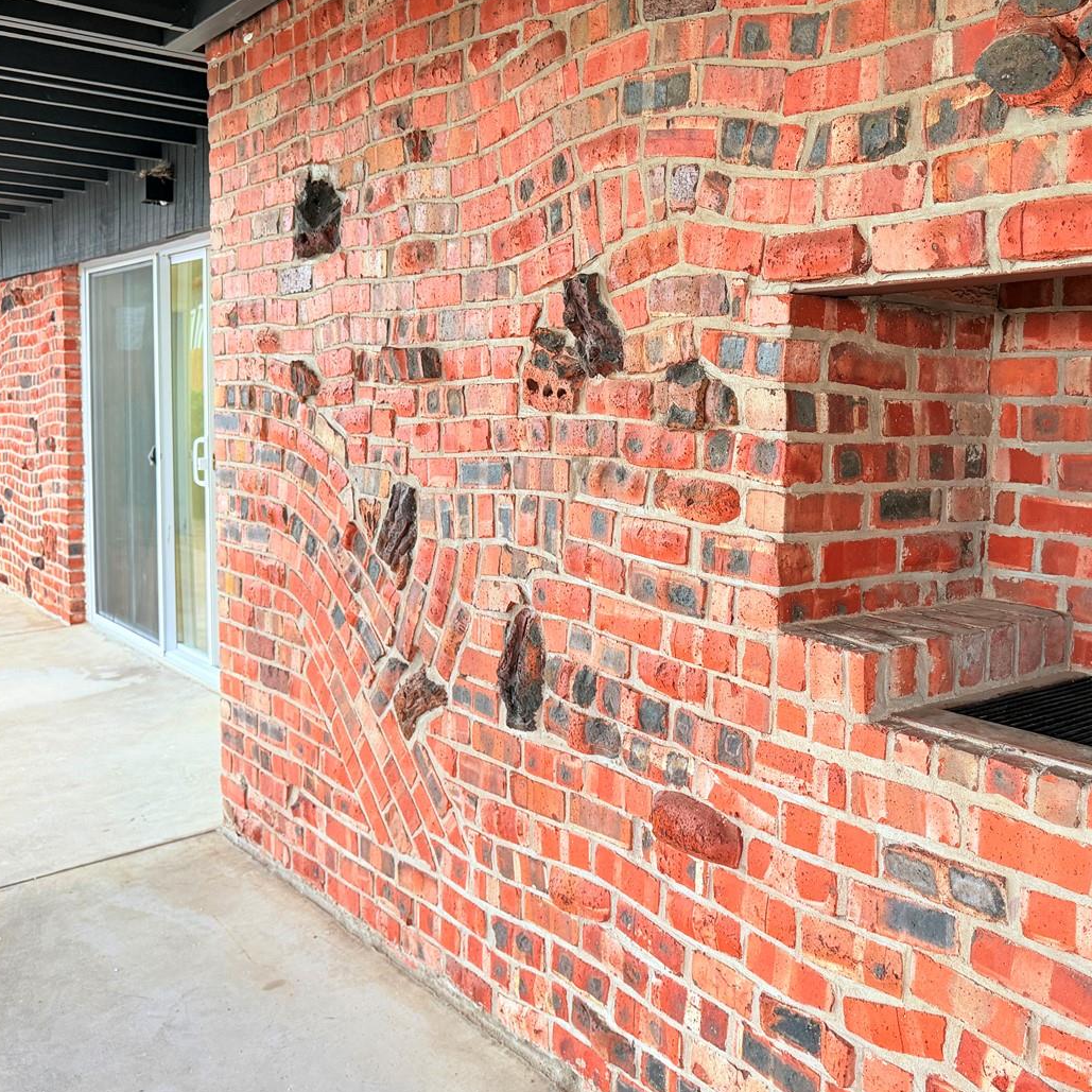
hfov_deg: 49.1
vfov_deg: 49.7
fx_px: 1178
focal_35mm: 33
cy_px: 496
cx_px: 701
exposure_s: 1/90
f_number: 1.78
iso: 200
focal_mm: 6.76
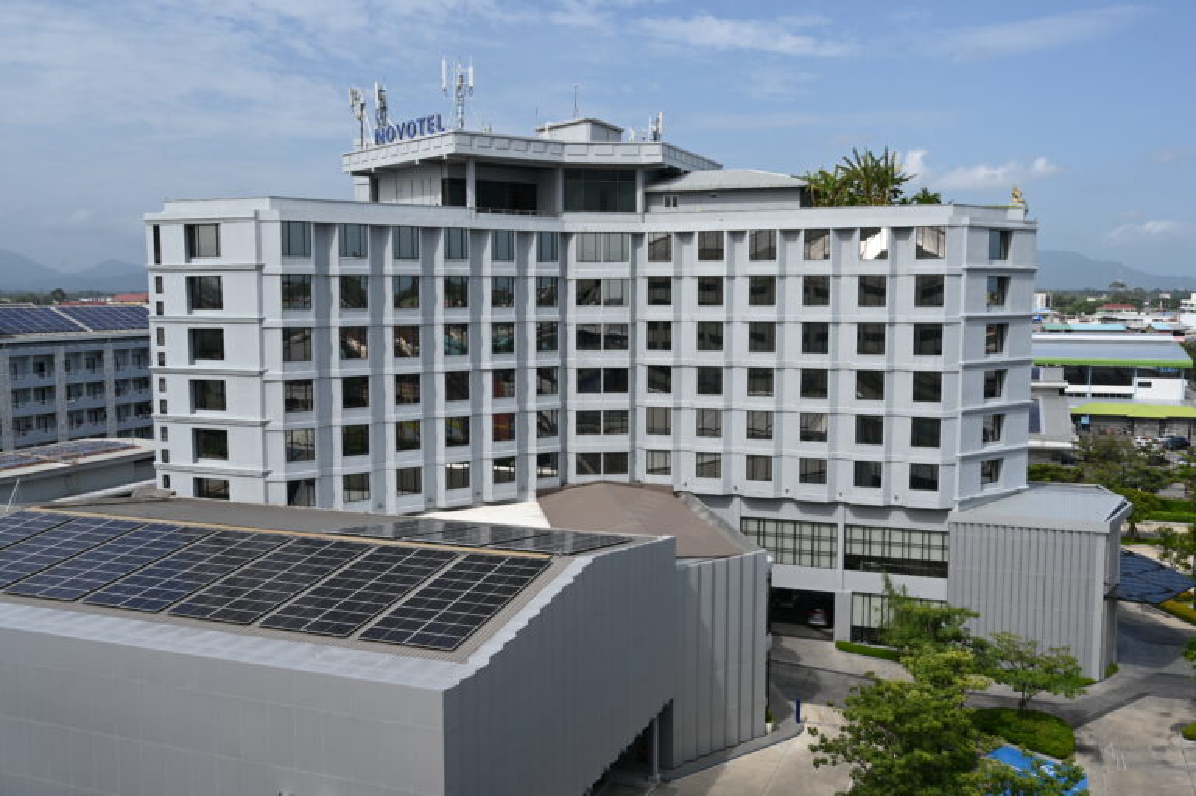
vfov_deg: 38.8
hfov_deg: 55.8
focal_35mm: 34
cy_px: 398
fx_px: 1129
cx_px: 598
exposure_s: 1/160
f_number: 13
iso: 100
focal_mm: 34
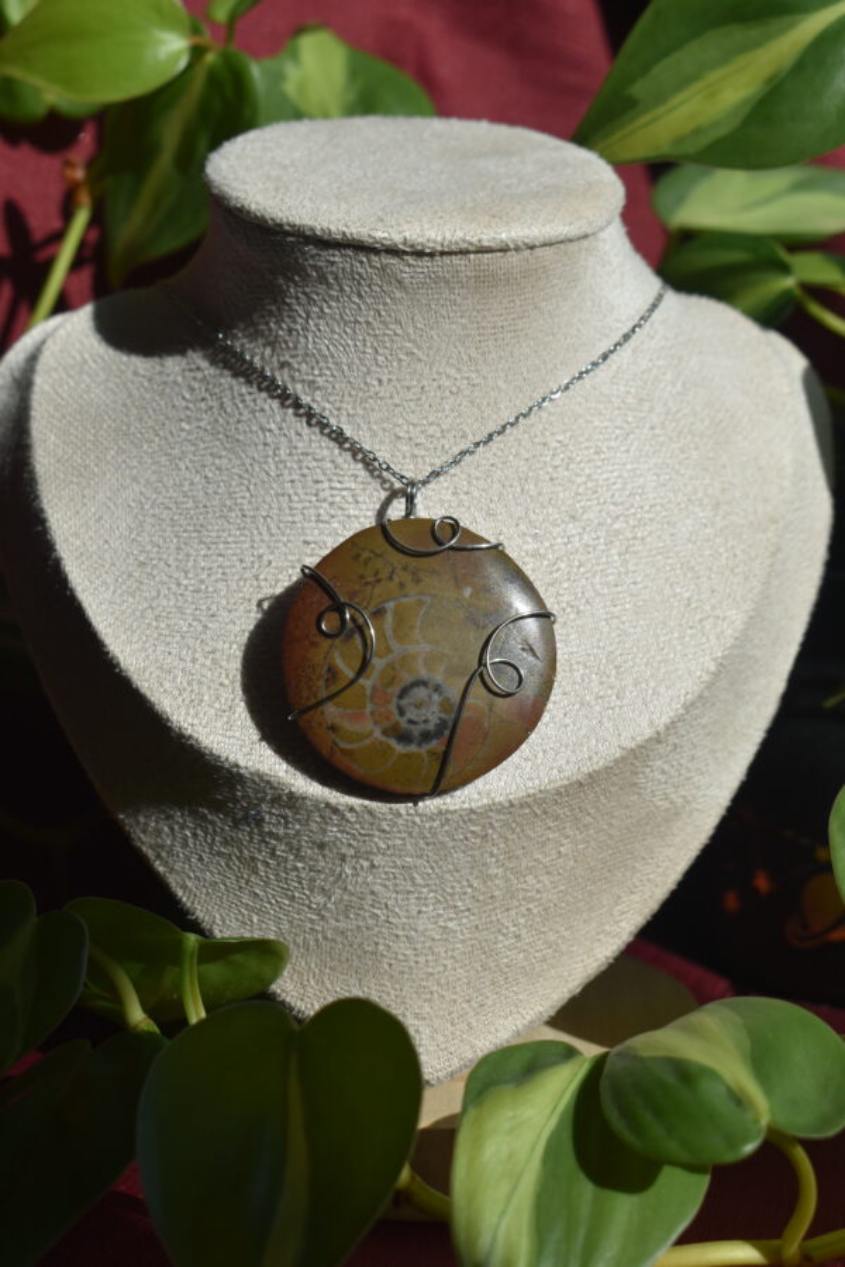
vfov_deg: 36.9
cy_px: 634
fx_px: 1901
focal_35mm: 54
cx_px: 422
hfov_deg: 25.1
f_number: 8
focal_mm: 36
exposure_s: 1/400
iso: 100
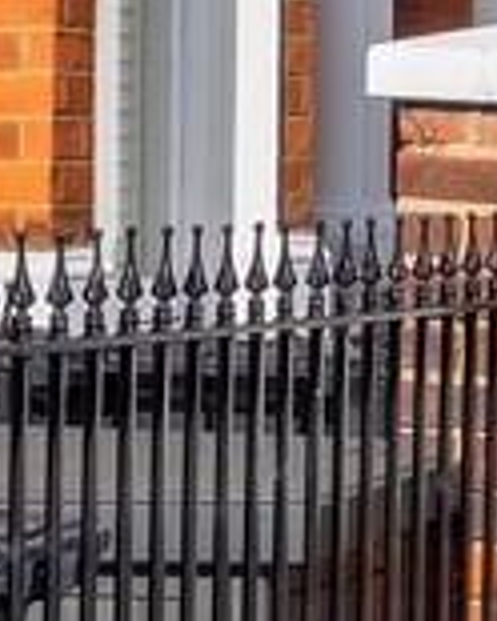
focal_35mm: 297
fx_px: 5461
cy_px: -519
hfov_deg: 5.2
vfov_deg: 6.4
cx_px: 289
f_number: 7.1
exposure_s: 1/420
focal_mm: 27
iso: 200
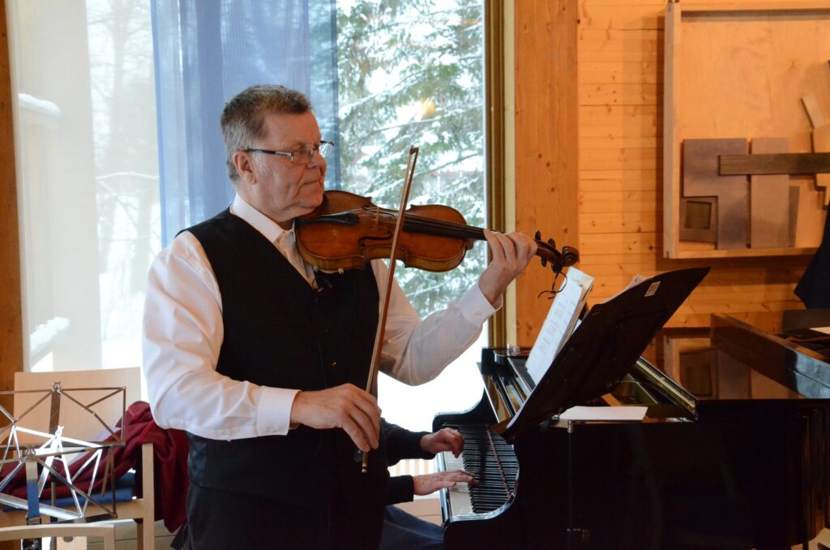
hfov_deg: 33.5
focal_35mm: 60
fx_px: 1380
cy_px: 275
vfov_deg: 22.5
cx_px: 415
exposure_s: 1/250
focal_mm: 40
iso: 6400
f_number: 8
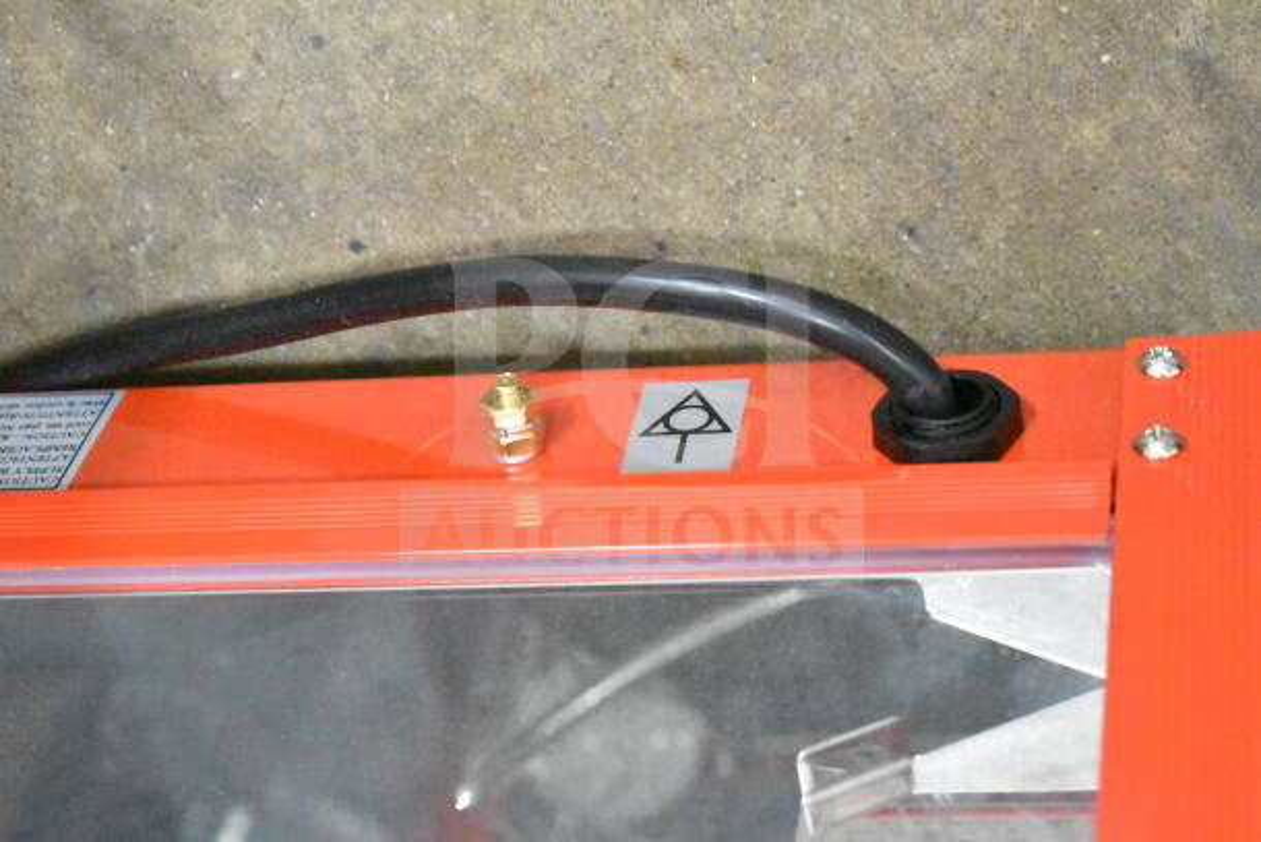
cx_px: 630
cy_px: 421
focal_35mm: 82
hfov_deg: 24.6
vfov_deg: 16.6
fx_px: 2890
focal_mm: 55
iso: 25600
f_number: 5.6
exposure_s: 1/60
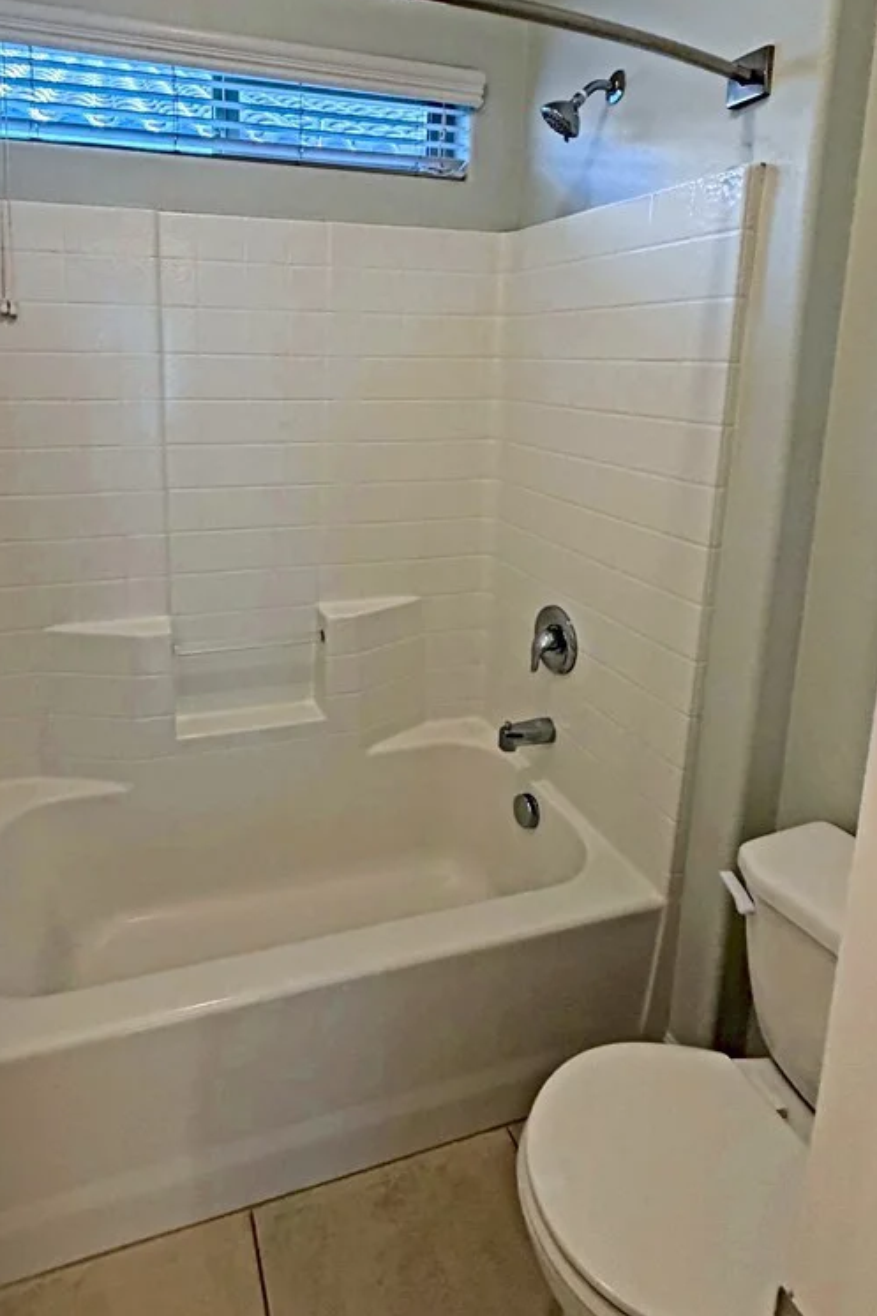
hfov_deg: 61.0
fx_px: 731
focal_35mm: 20
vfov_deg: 82.2
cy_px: 483
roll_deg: +0.6
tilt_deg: -9.9
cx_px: 323
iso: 320
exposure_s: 1/120
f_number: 2.2
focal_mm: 2.22
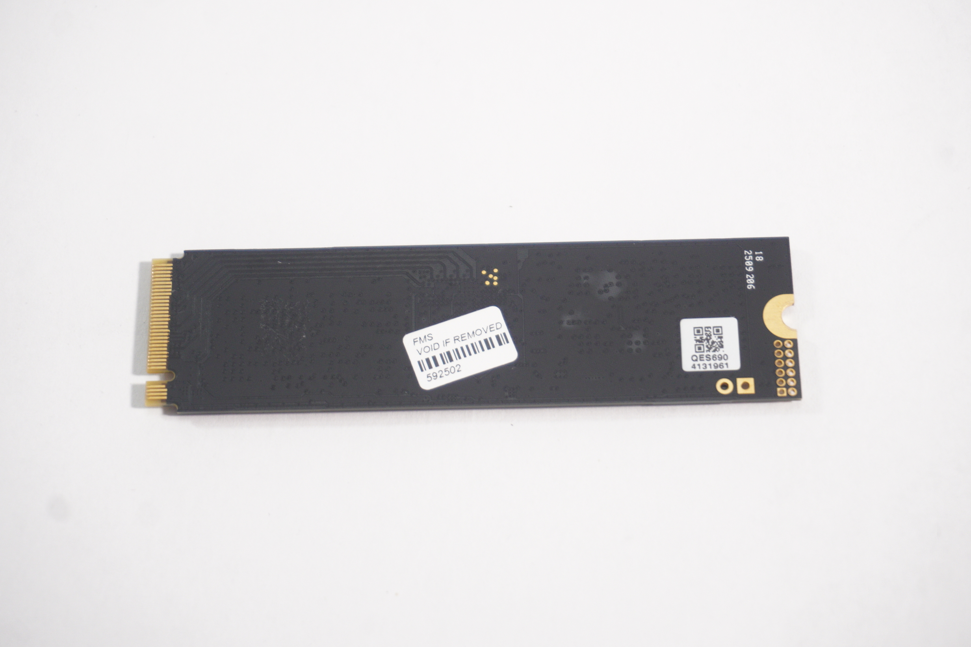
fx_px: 2050
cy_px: 321
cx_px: 487
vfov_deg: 17.9
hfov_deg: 26.7
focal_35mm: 76
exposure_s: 1/30
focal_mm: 50
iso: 1000
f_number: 5.6
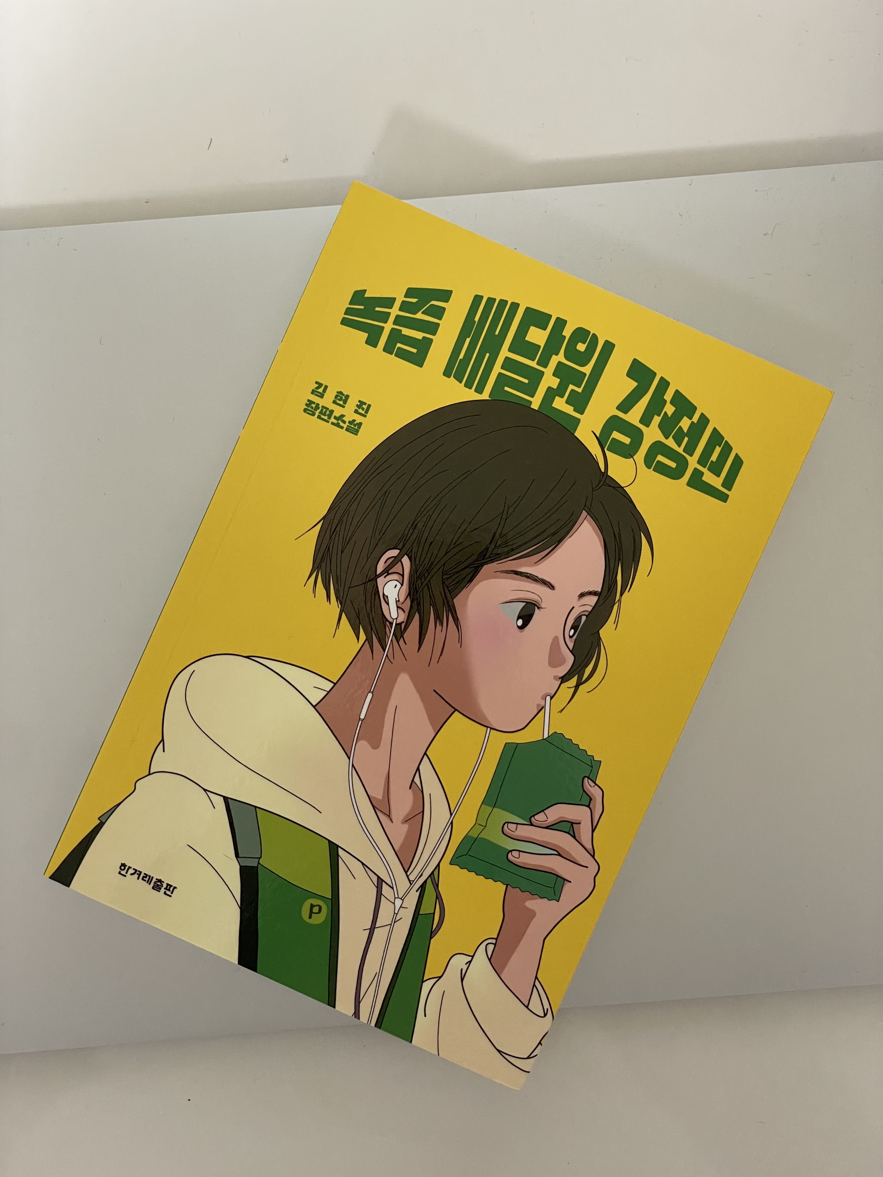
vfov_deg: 36.8
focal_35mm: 52
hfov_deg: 28.0
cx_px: 442
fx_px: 1769
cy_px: 588
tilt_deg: -88.4
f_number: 2
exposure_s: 1/60
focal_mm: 6
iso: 200
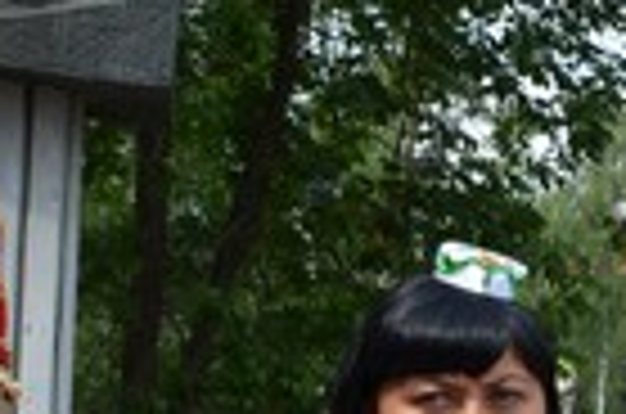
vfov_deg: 10.8
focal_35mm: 124
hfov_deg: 14.8
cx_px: 1063
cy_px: 486
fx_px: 2151
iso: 180
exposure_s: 1/250
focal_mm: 24
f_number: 8
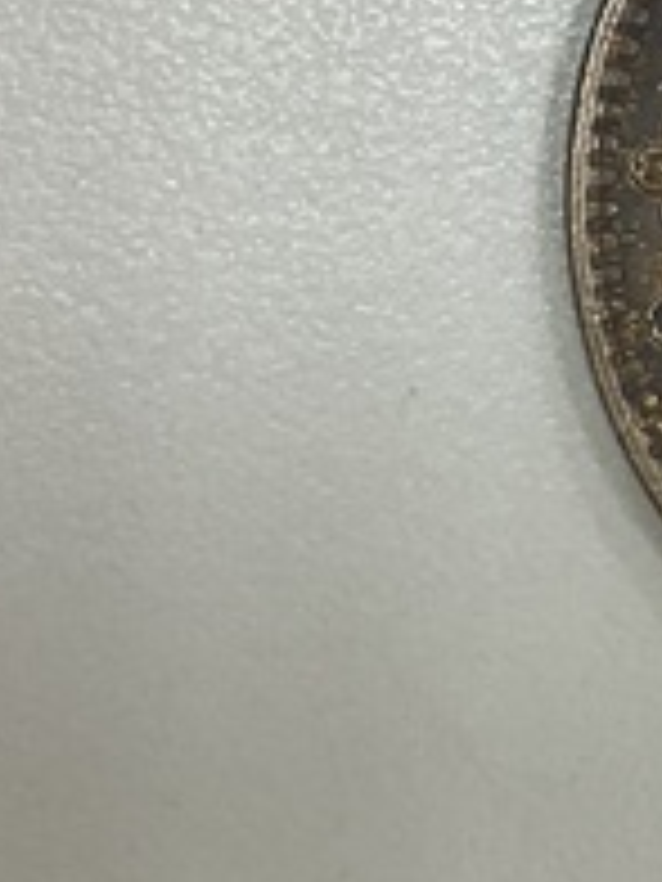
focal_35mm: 126
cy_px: 227
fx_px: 3213
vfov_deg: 15.6
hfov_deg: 11.0
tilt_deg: -86.5
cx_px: 1157
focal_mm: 3
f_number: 1.8
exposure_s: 1/120
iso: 25
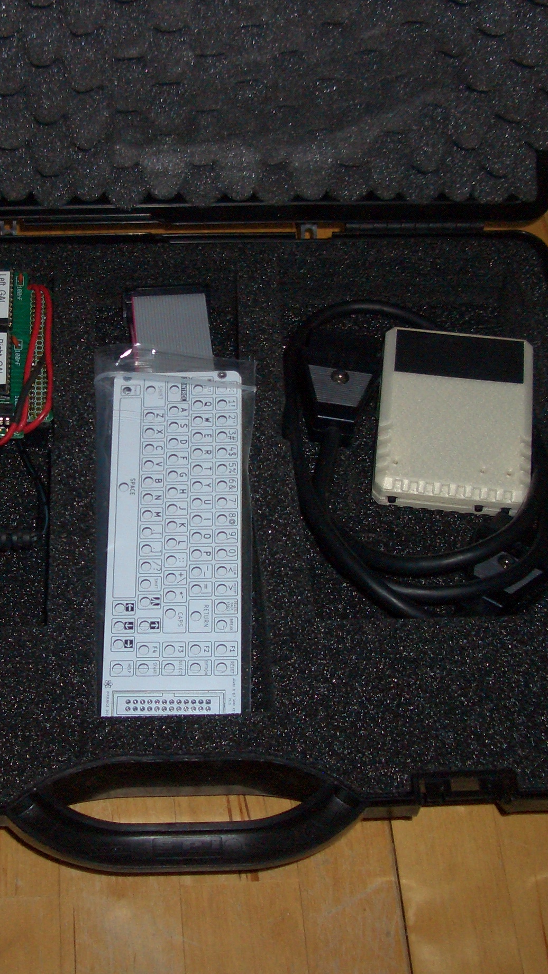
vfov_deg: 39.2
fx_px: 1369
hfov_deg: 22.4
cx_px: 118
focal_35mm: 53
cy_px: 467
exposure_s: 1/60
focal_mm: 5.8
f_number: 2.6
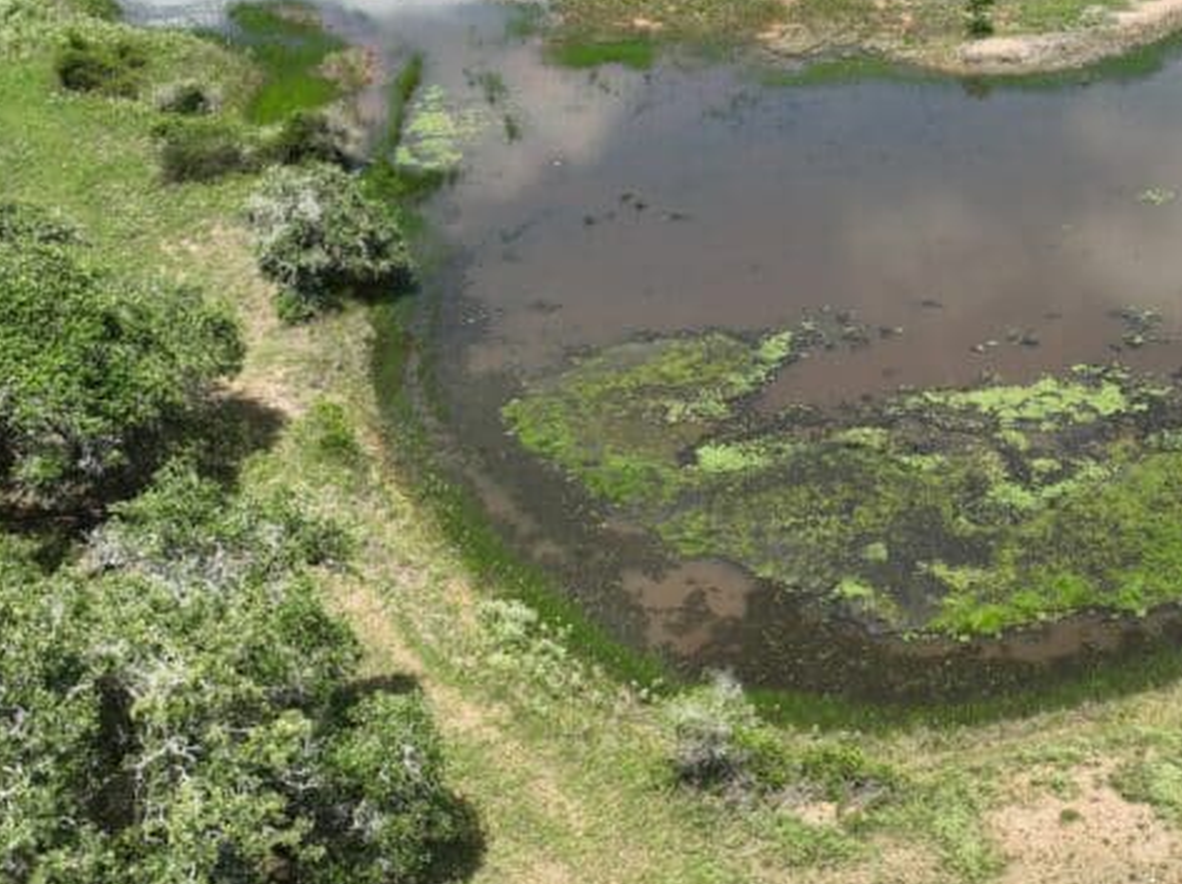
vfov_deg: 27.7
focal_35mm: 52
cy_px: 243
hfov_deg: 35.7
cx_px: 942
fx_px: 1774
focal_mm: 12.29
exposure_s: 1/100
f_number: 2.8
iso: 100
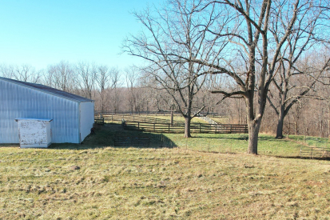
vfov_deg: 32.5
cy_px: 174
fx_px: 367
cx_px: 132
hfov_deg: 48.2
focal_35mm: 40
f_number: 2.8
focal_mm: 8.38
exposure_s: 1/1250
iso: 150
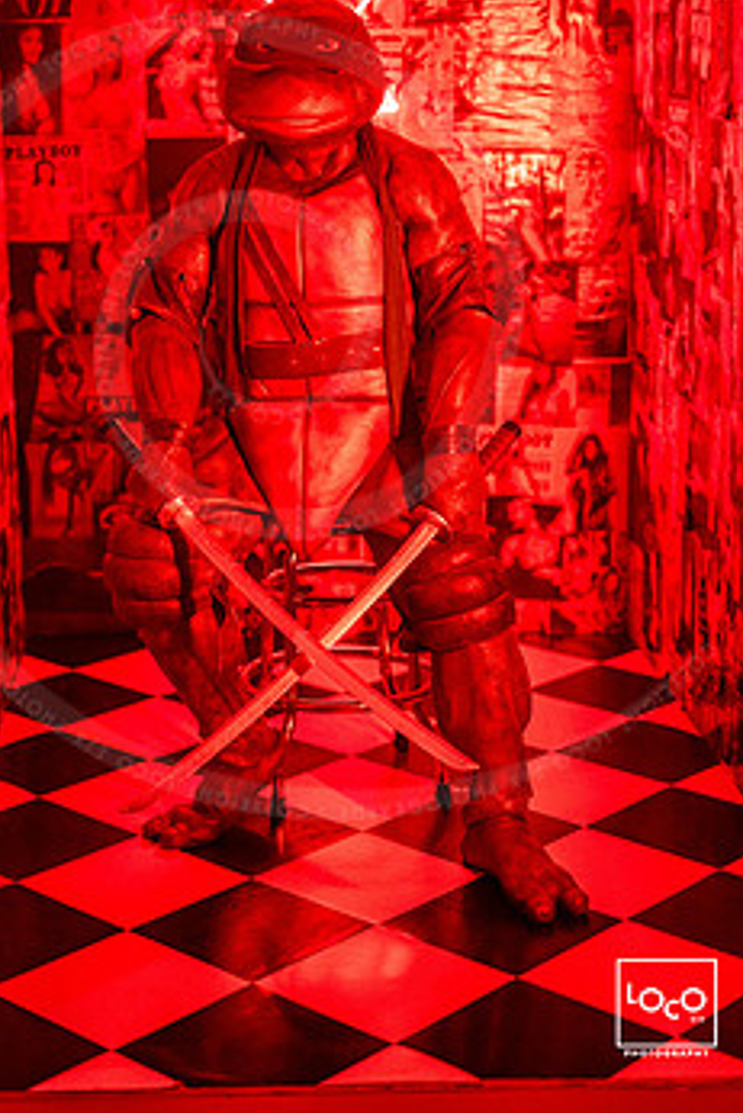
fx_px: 2010
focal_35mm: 65
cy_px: 402
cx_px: 302
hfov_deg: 20.9
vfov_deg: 30.8
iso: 1000
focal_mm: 50
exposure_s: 1/250
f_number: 1.2
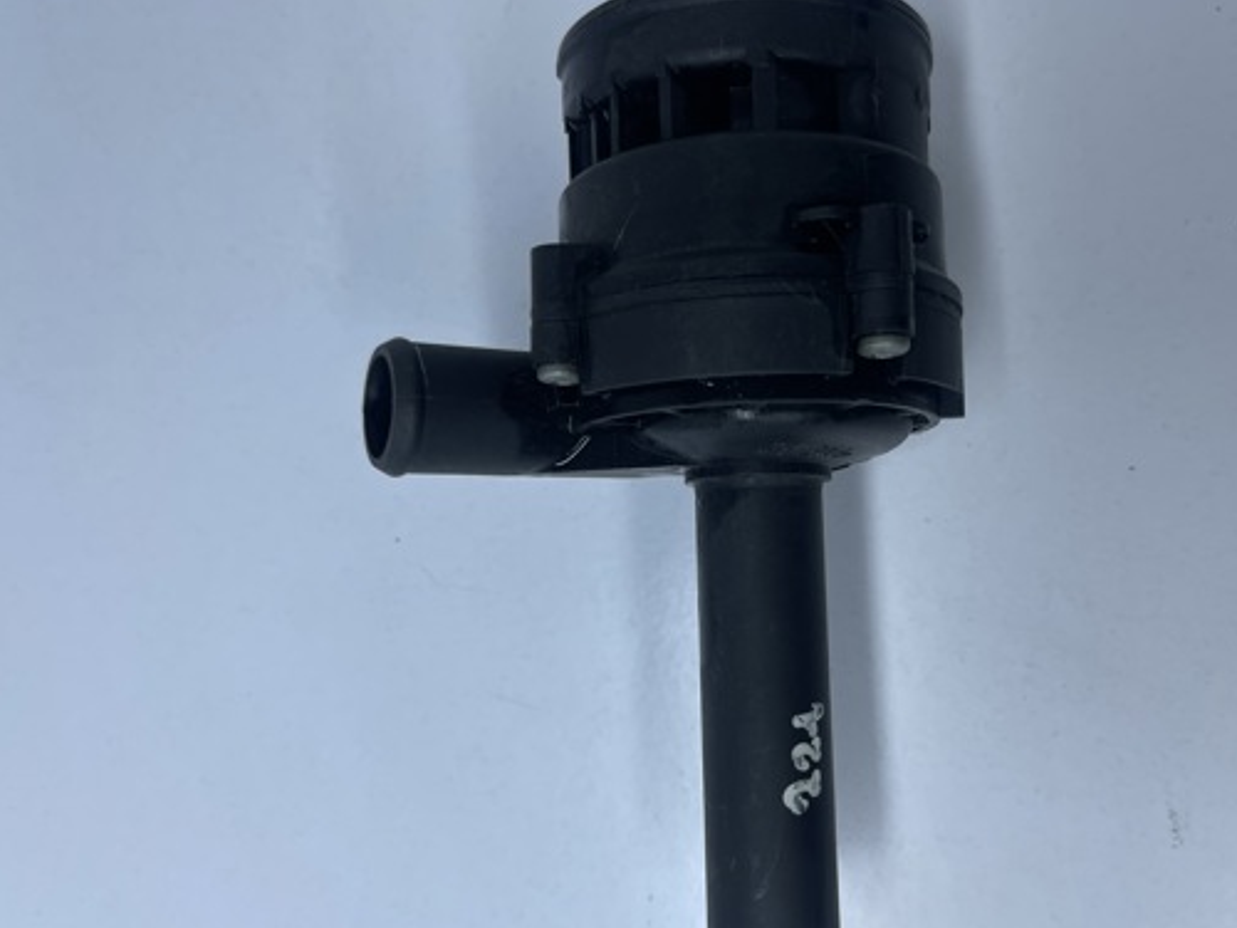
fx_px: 1144
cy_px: 473
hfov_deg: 56.6
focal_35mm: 32
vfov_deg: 44.2
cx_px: 710
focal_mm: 5.1
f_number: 1.6
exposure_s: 1/901
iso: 32
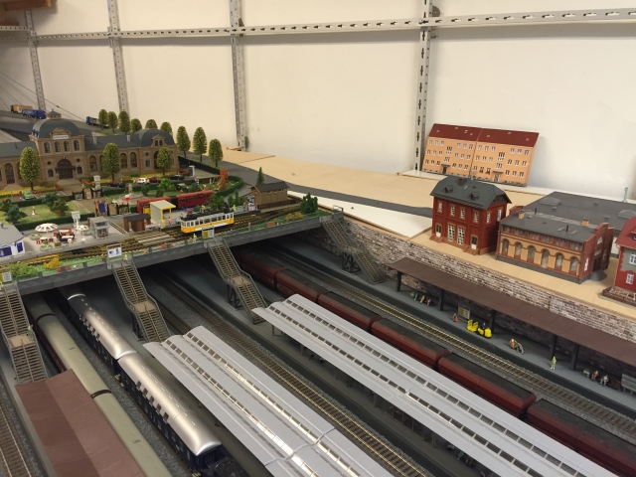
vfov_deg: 48.2
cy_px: 238
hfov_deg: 61.7
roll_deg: -0.1
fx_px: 533
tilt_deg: -18.4
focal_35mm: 29
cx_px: 318
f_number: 2.2
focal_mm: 4.15
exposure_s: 1/33
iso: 160
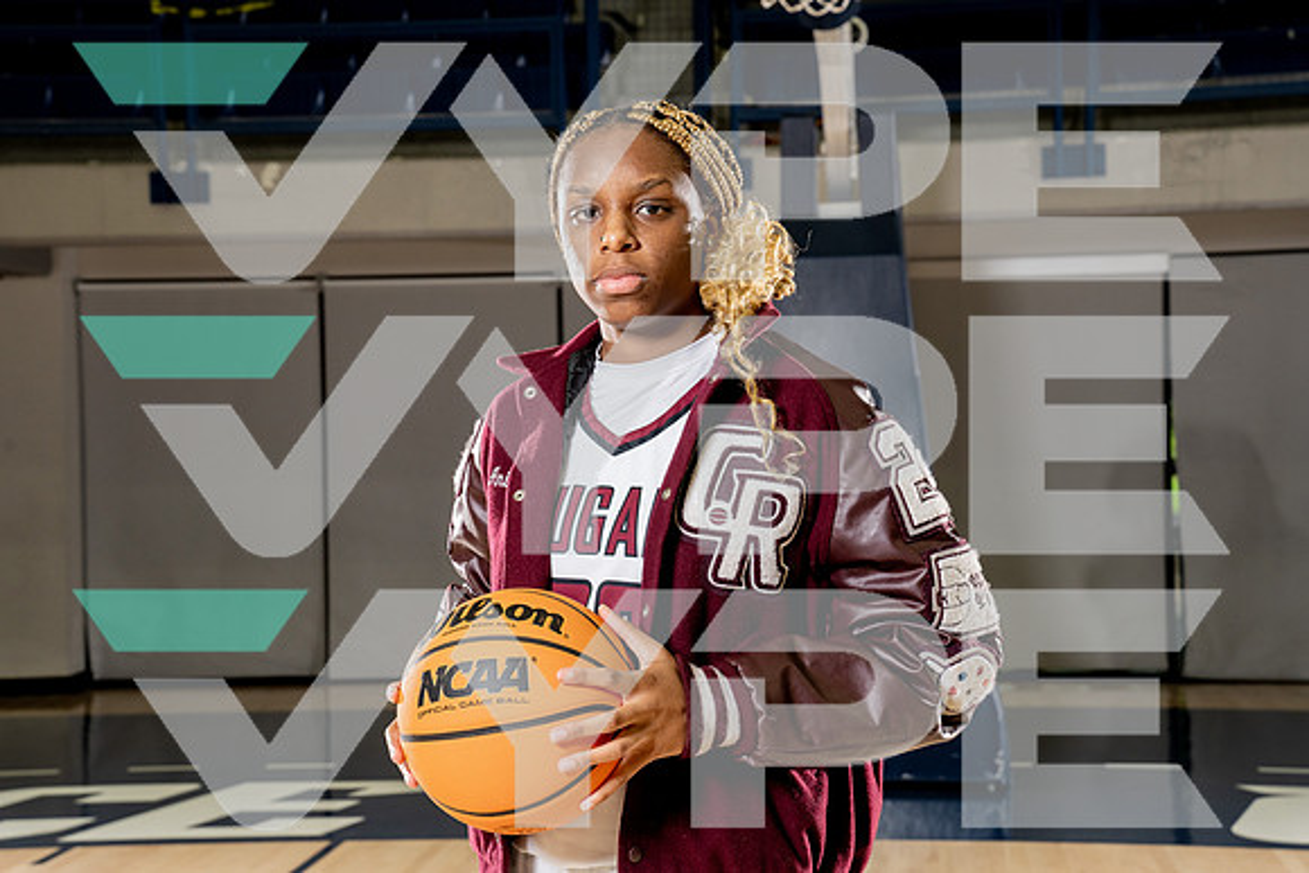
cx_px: 654
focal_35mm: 64
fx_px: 2328
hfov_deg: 31.4
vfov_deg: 21.3
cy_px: 436
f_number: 8
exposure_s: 1/250
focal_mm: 64
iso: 640
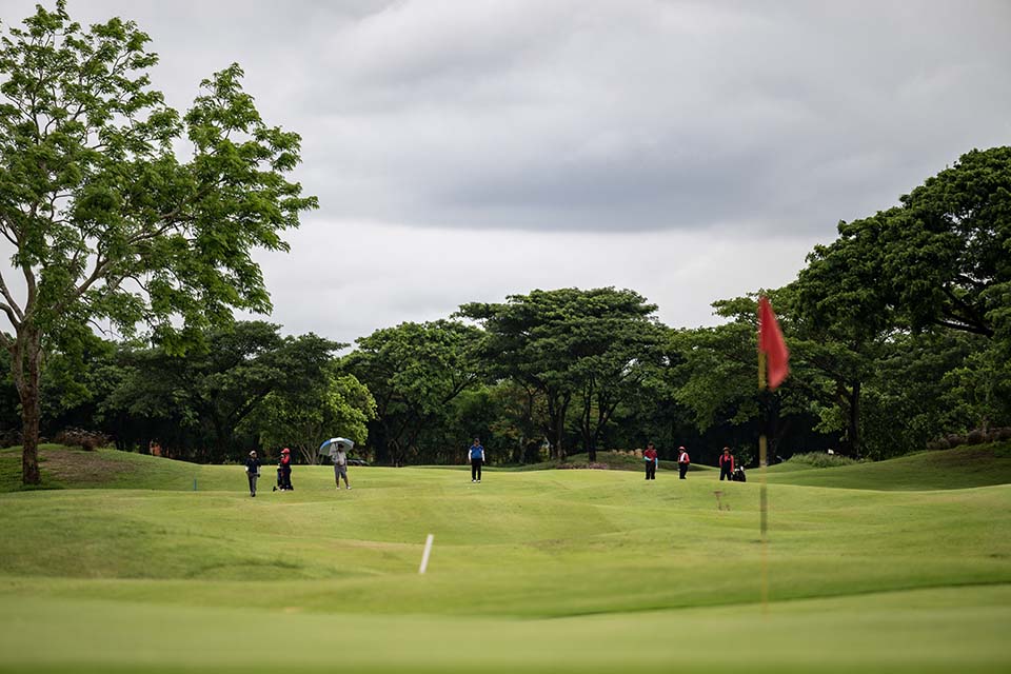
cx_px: 506
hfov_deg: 10.3
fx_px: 5616
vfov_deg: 6.9
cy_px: 337
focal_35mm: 200
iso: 160
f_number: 2.8
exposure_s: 1/3200
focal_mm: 200
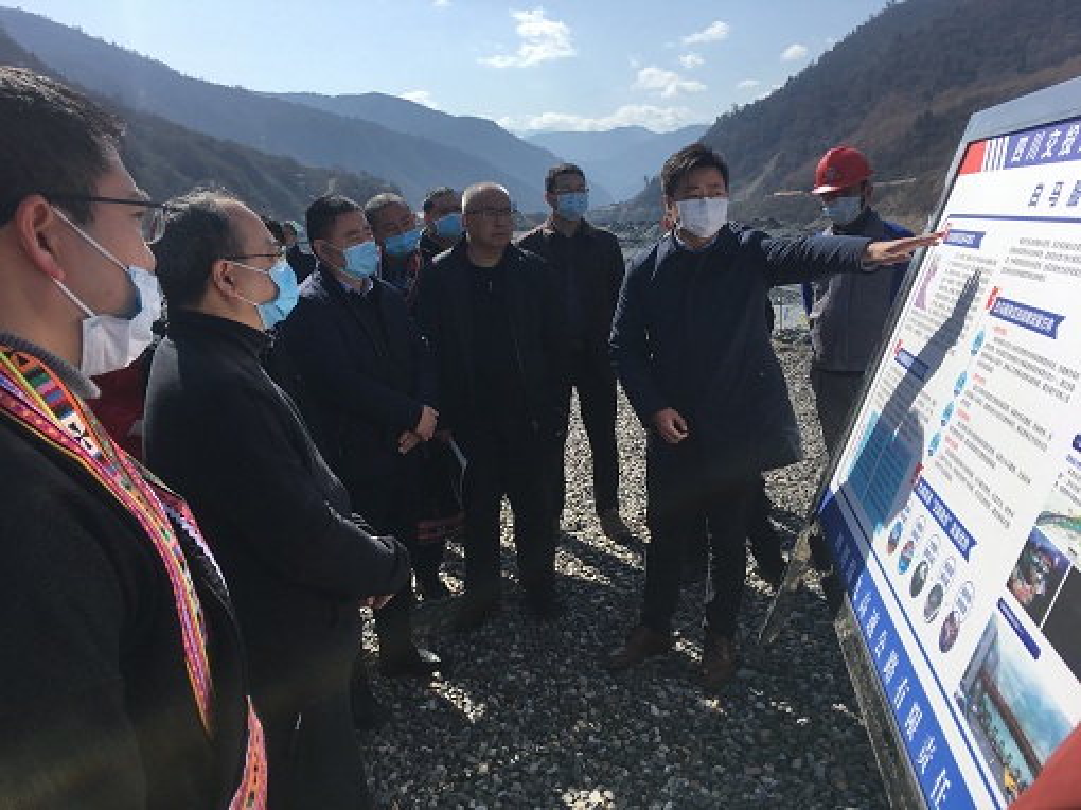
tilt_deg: -10.6
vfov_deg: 48.2
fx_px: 905
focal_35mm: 29
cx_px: 540
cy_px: 405
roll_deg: +1.9
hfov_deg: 61.7
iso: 25
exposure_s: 1/2024
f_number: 2.2
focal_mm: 4.15
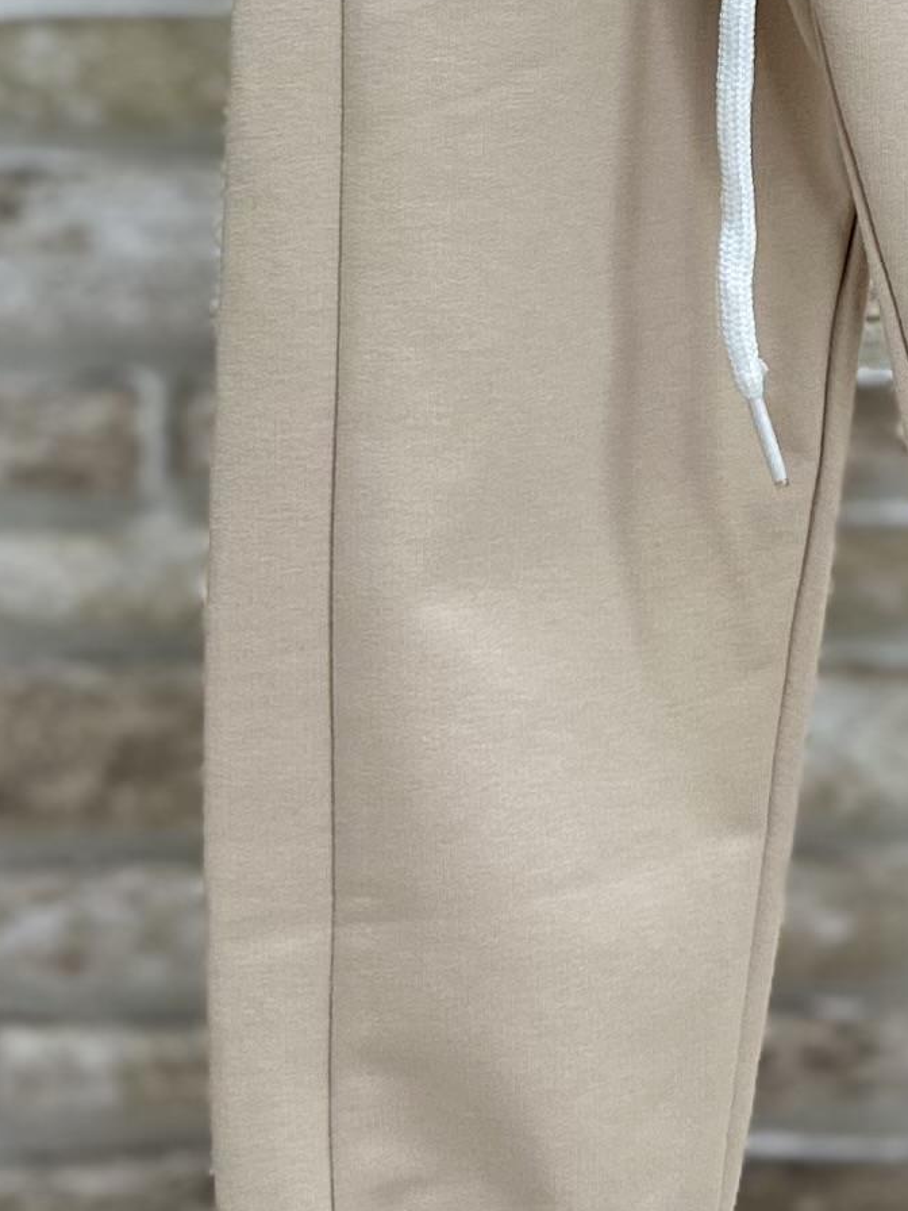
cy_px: -257
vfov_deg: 17.3
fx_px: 3777
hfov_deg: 13.6
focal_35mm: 108
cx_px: 847
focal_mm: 6.86
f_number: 1.78
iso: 80
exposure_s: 1/100
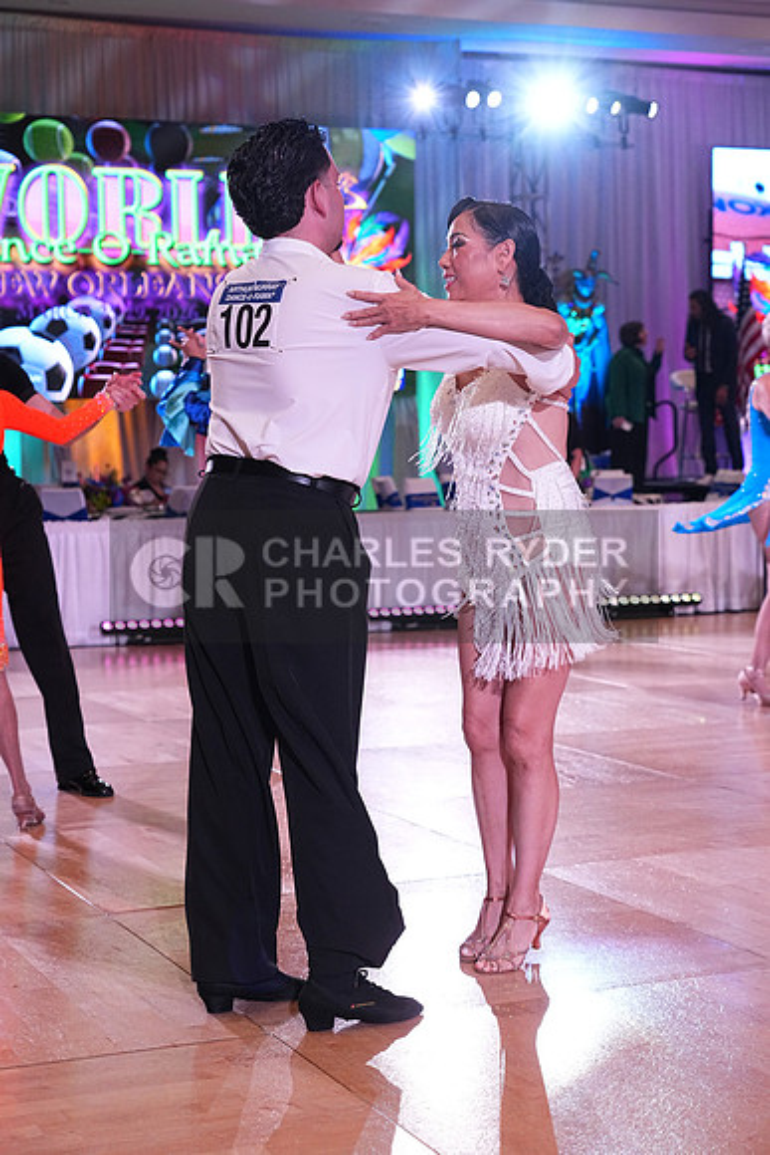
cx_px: 385
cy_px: 578
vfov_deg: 32.9
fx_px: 1956
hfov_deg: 22.3
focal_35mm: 61
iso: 3200
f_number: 5
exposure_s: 1/400
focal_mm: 61
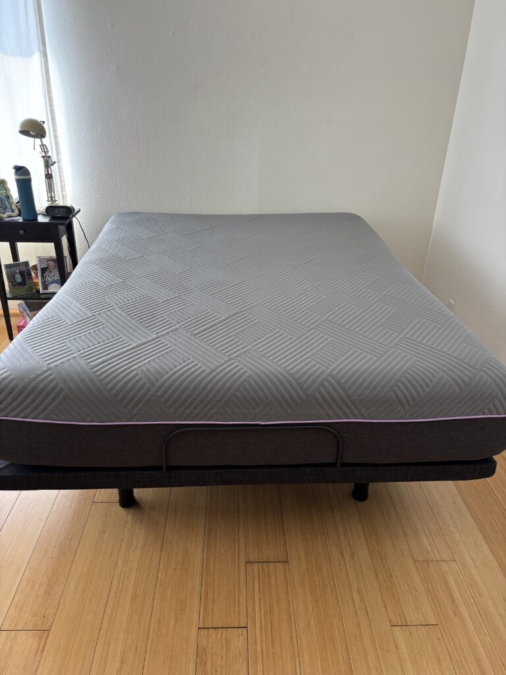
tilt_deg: -26.3
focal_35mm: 26
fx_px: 507
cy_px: 338
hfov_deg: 53.1
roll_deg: -2.2
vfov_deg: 67.3
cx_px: 253
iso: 125
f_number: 1.6
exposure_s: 1/121
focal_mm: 5.96
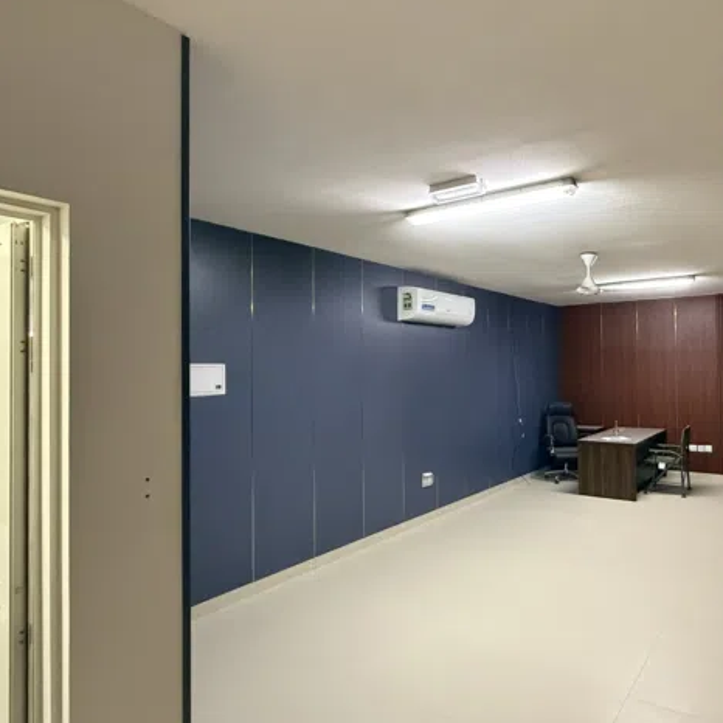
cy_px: 358
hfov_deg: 80.5
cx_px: 495
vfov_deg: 84.0
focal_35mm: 17
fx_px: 402
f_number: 2.2
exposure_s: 1/50
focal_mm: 2.22
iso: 800
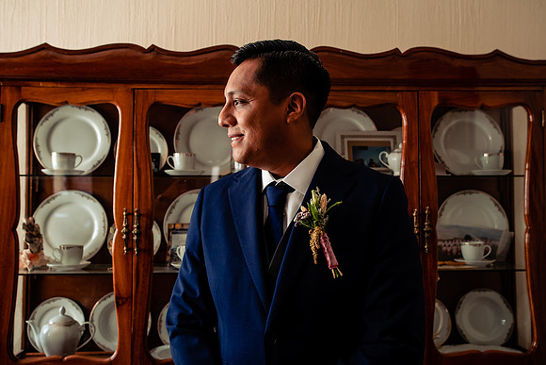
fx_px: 566
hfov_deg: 51.5
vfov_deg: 35.7
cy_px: 175
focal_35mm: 37
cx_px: 275
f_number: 4.5
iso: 400
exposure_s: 1/60
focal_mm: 35
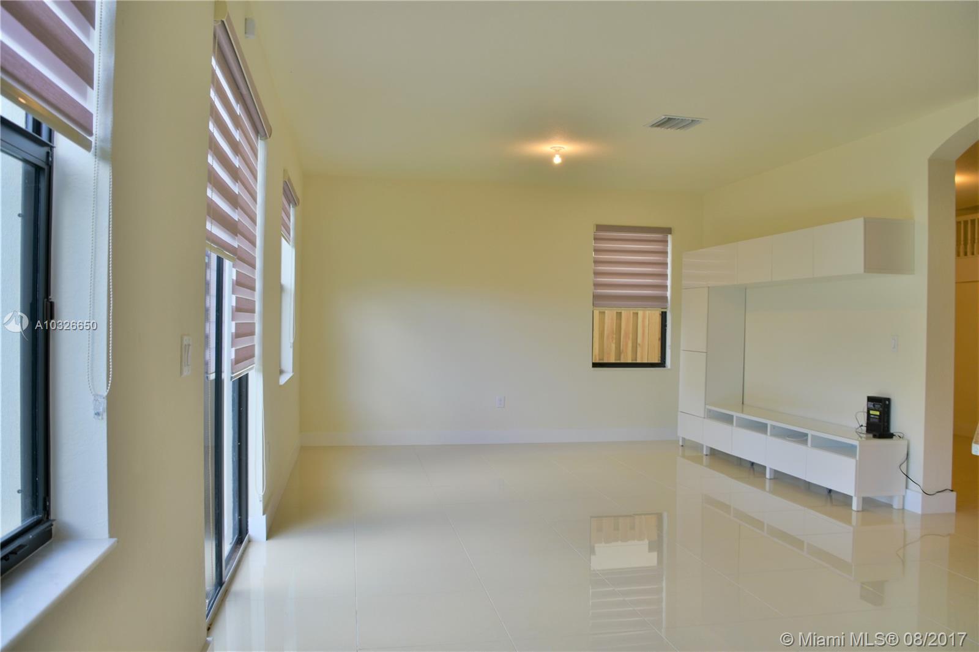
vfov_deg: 47.9
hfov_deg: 67.4
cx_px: 490
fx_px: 734
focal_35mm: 27
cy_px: 326
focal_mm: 18
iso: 200
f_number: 3.5
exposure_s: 1/80
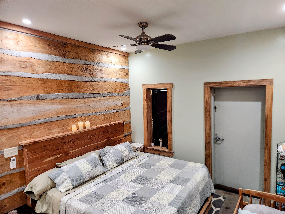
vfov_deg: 58.9
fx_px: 189
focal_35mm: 23
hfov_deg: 73.9
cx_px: 142
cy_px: 107
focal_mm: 5.4
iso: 500
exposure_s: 1/120
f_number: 1.8
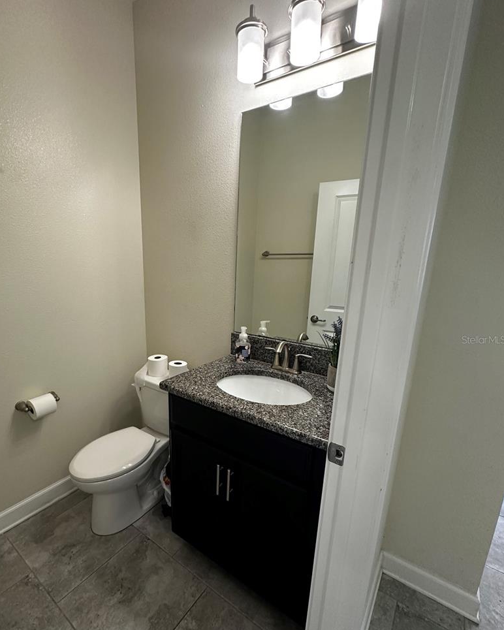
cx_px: 214
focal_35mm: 17
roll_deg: -1.6
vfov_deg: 89.5
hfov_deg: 76.5
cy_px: 339
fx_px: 317
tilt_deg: -13.6
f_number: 2.2
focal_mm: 2.22
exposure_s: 1/60
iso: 320
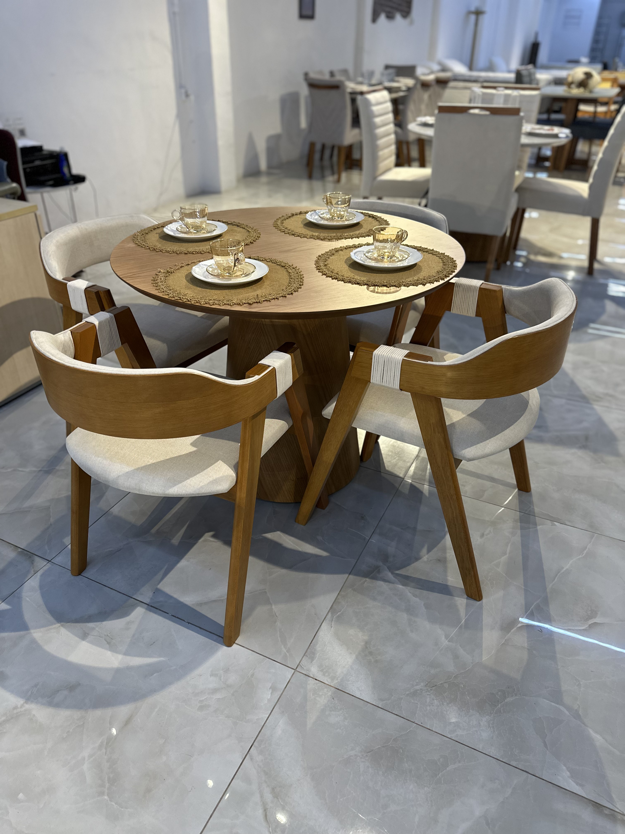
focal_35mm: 24
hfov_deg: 56.8
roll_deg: -2.0
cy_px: 417
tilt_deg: -32.0
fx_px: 578
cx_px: 312
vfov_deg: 71.6
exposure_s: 1/120
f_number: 1.78
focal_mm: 6.86
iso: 200
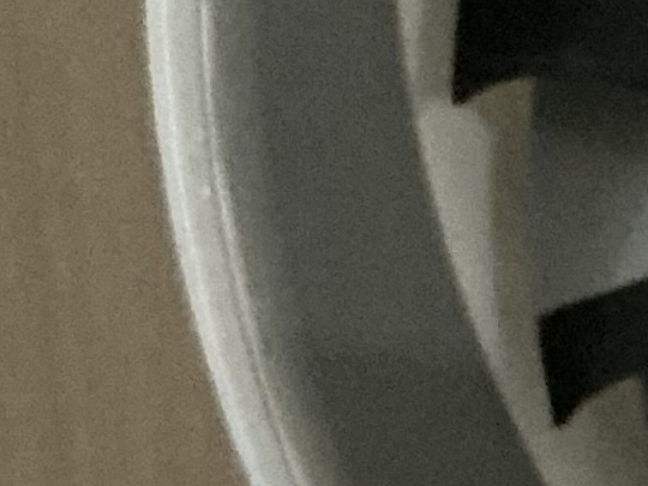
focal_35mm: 209
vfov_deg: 7.1
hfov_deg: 8.6
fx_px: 3912
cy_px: 18
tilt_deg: -18.8
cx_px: 1592
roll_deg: -0.7
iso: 640
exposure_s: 1/25
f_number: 1.8
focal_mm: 3
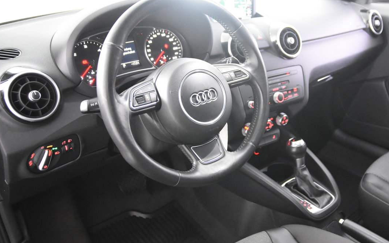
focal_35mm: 37
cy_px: 126
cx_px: 225
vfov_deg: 34.4
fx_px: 392
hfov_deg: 52.5
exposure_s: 1/30
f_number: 2.8
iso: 5600
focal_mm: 20
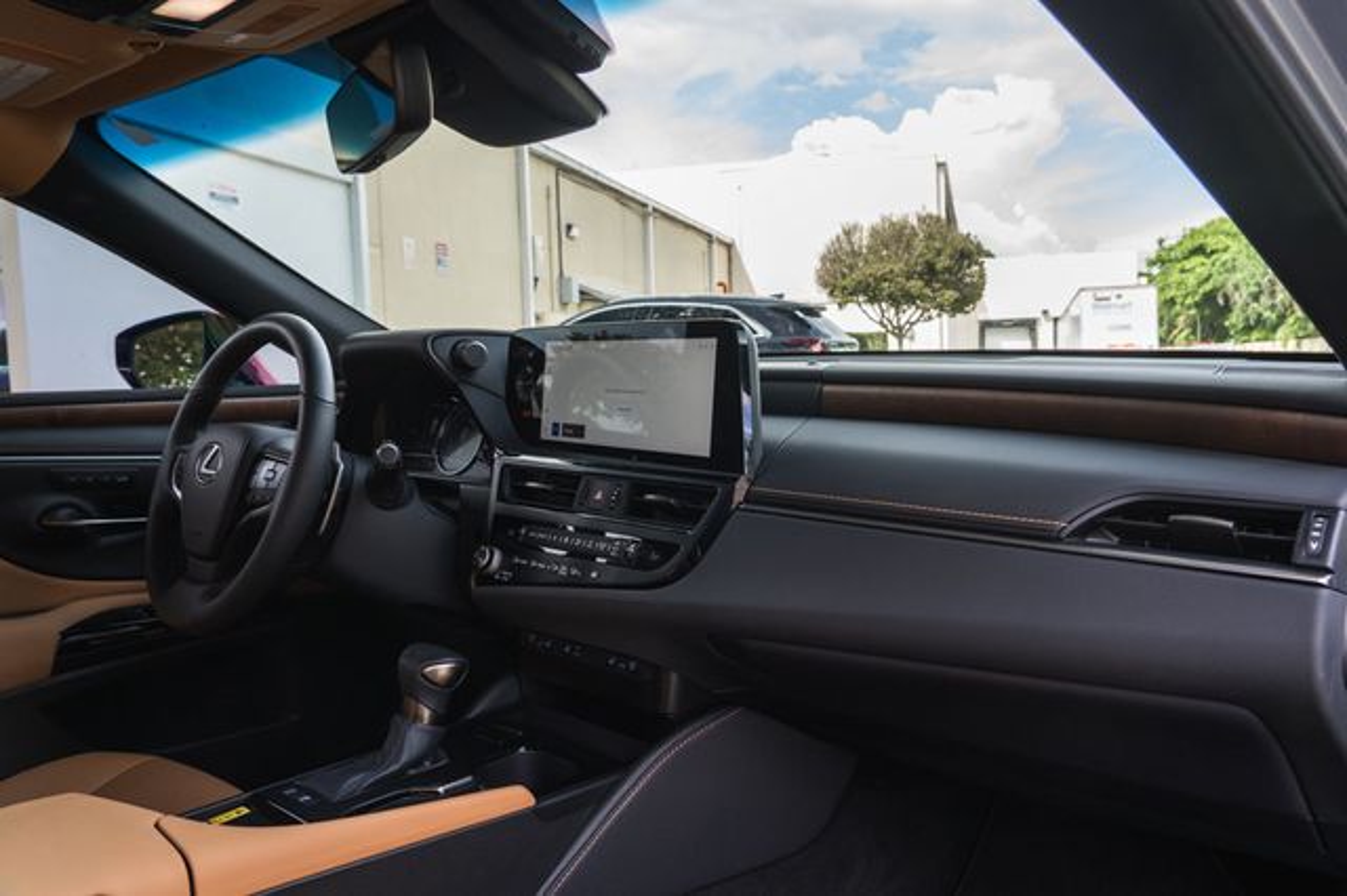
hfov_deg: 67.2
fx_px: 1008
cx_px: 756
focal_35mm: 27
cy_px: 448
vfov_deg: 48.0
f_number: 8
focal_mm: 24
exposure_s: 1/50
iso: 640
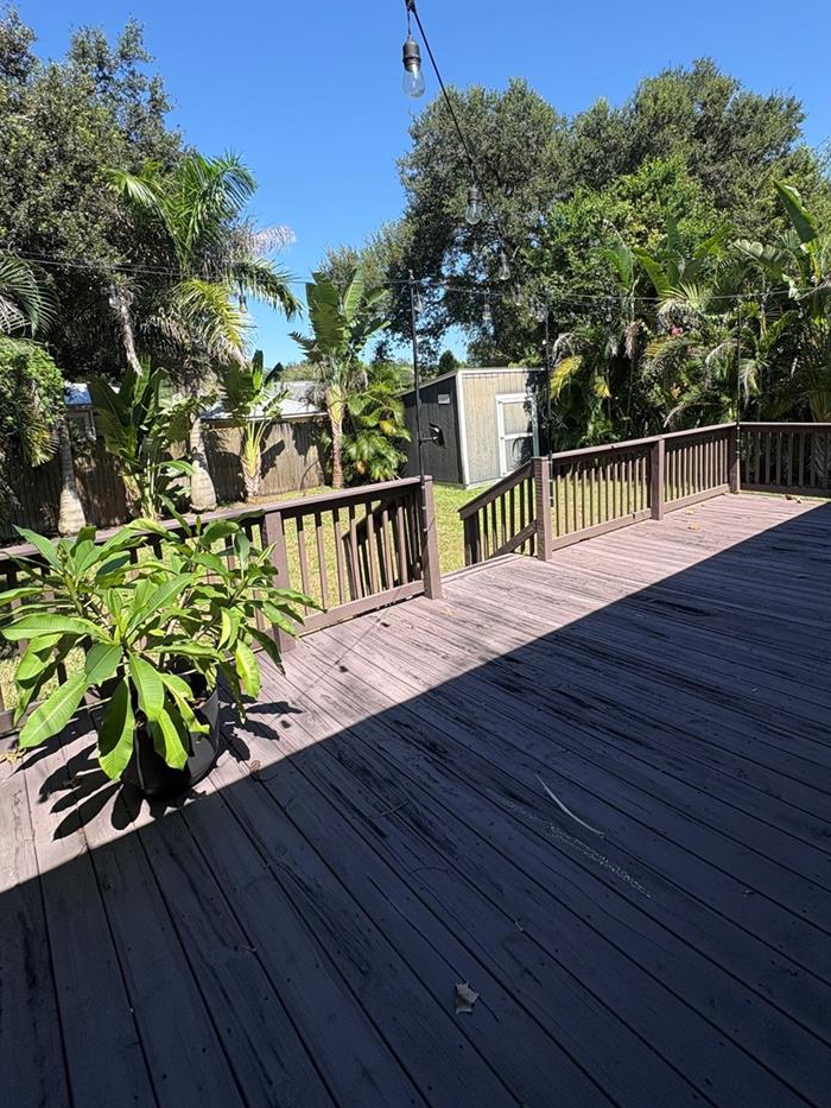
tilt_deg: -4.5
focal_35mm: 18
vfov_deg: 87.0
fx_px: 576
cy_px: 466
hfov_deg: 71.4
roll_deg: +3.5
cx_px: 459
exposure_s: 1/804
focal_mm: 2.22
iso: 40
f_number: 2.2
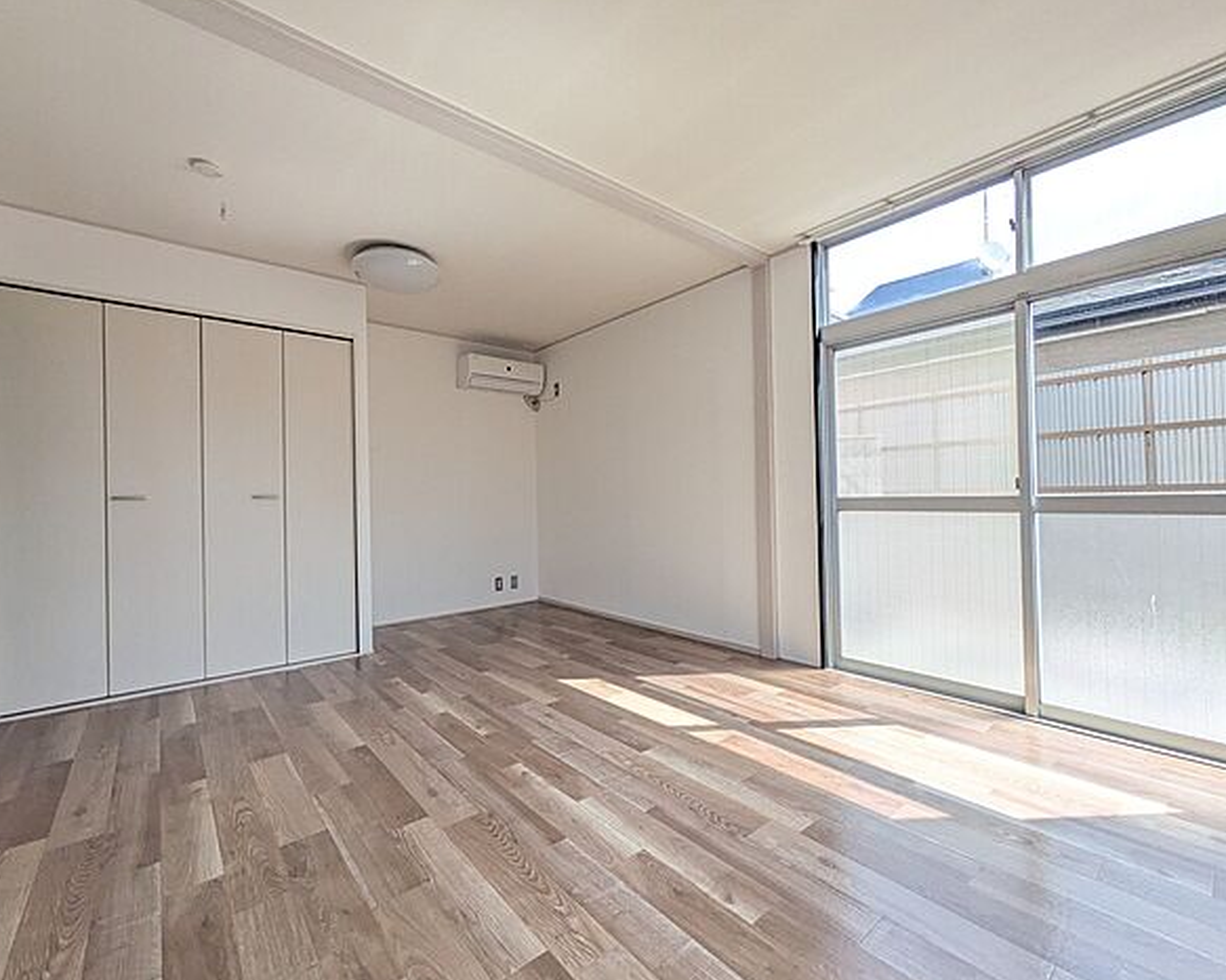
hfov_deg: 96.7
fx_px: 544
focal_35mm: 15
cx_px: 572
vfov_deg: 84.0
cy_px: 494
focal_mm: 1.83
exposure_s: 1/1094
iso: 158
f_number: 2.2
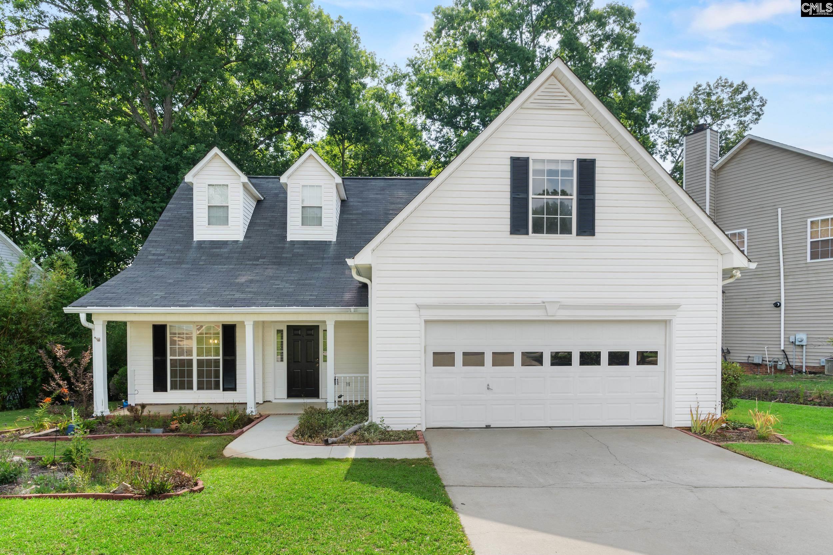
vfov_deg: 72.1
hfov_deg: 95.0
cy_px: 278
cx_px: 416
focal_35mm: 16
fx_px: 382
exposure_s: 1/160
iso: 200
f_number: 7.1
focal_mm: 11
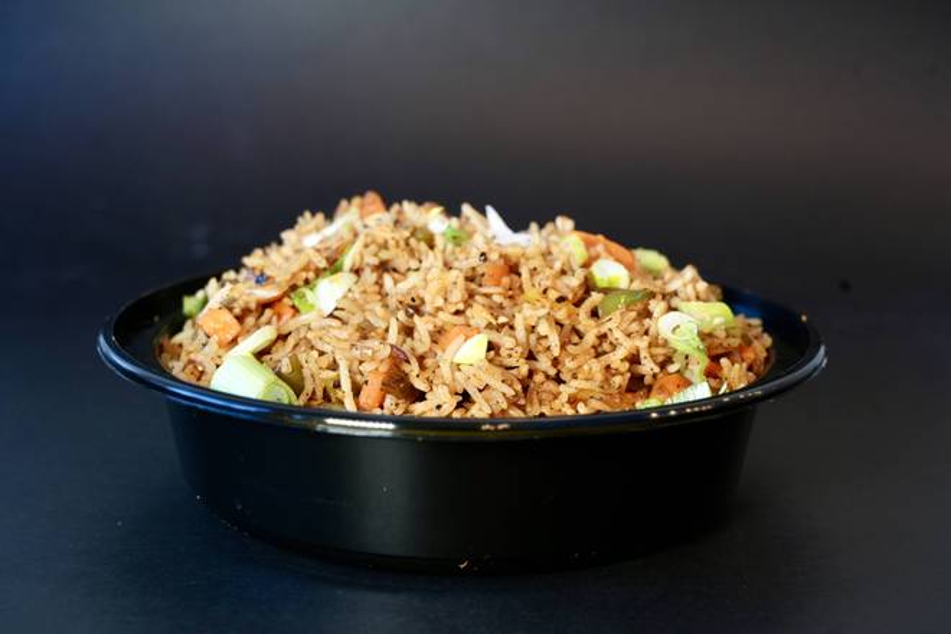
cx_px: 476
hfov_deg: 36.9
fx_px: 1426
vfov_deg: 25.1
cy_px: 317
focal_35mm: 54
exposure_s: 1/60
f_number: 8
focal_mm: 54
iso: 1600
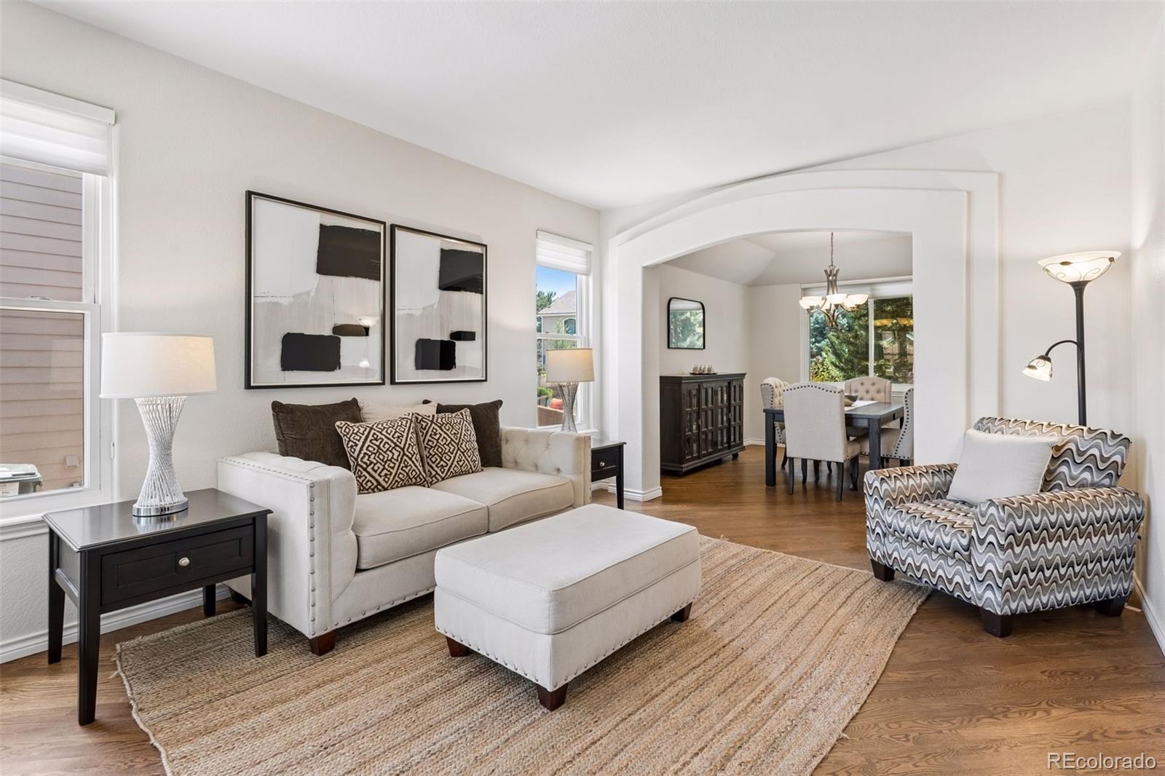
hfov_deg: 93.3
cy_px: 388
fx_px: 550
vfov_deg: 70.4
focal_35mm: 17
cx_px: 582
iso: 400
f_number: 9
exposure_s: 1/20
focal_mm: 17
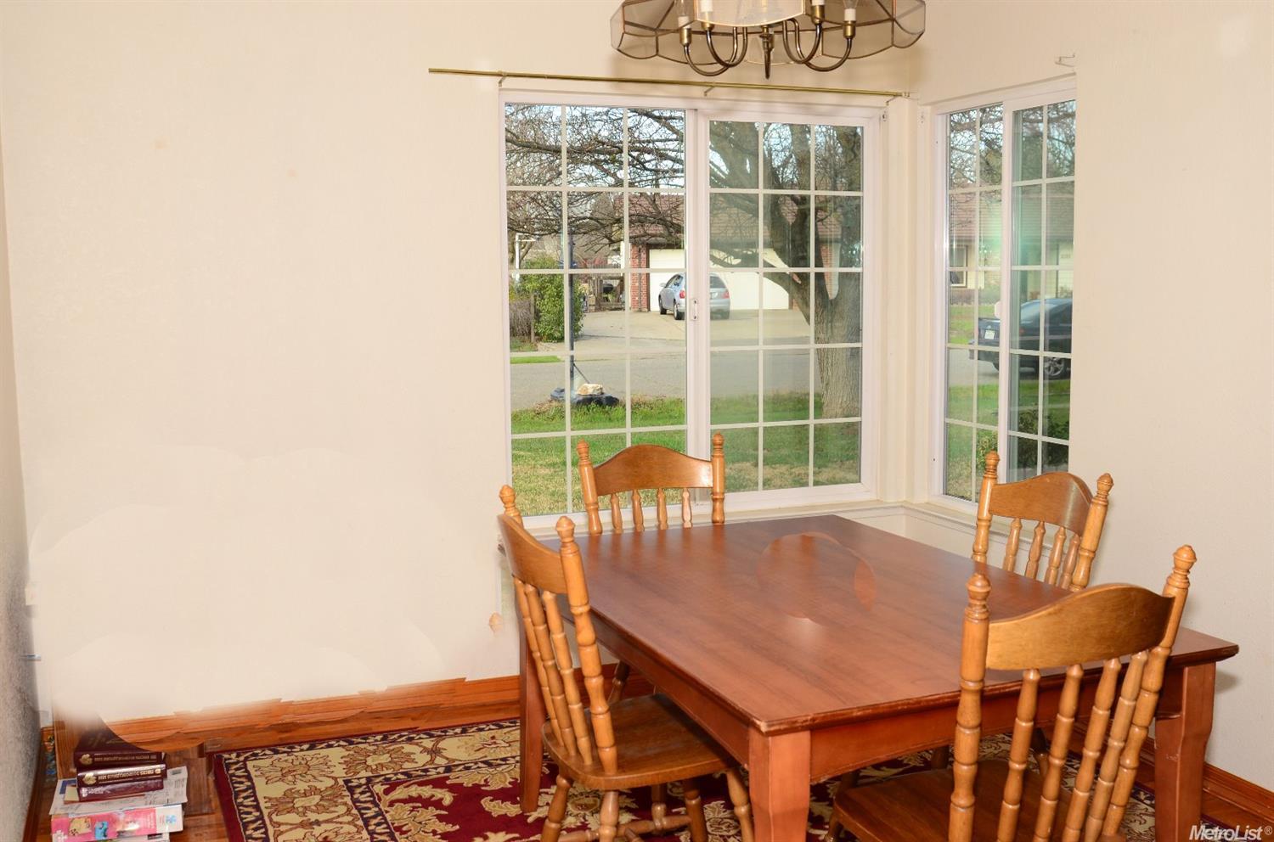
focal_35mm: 36
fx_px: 1271
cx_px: 637
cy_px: 421
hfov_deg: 53.2
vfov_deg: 36.7
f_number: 6.3
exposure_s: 1/160
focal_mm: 24
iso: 400
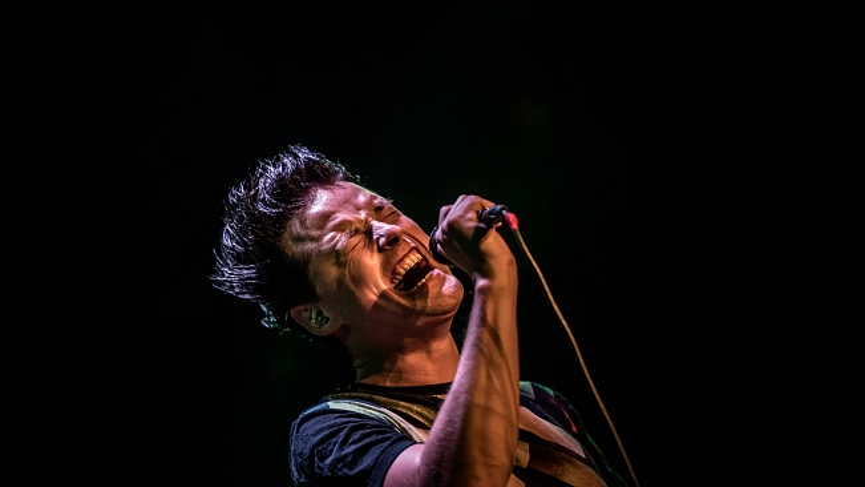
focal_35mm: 232
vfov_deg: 5.2
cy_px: 296
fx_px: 5321
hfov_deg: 9.3
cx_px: 393
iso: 3200
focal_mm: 200
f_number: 2.8
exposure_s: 1/80
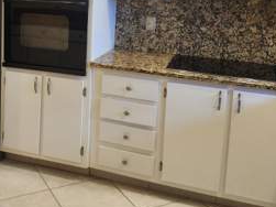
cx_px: 88
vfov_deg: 31.7
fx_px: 351
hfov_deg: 42.3
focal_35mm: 44
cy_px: 32
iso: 200
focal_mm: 5.54
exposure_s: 1/120
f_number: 1.8
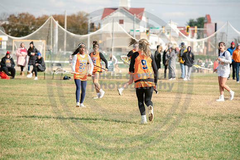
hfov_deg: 10.3
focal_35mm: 200
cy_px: 80
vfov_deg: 6.9
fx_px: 1334
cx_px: 120
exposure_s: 1/1600
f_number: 5
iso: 250
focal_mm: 200
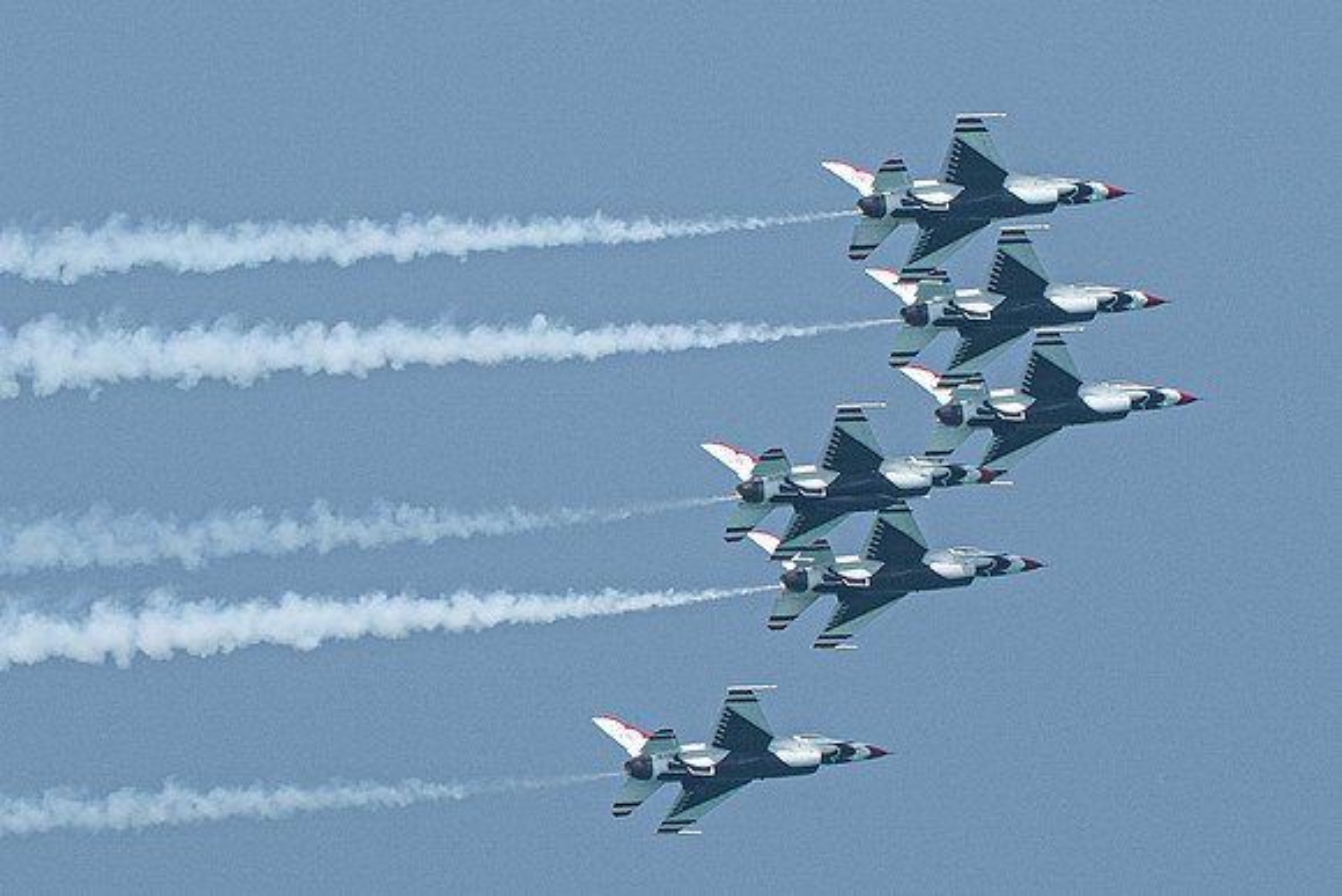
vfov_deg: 1.2
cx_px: 418
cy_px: 482
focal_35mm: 1168
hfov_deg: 1.8
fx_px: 43547
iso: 640
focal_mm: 400
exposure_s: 1/2000
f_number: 10
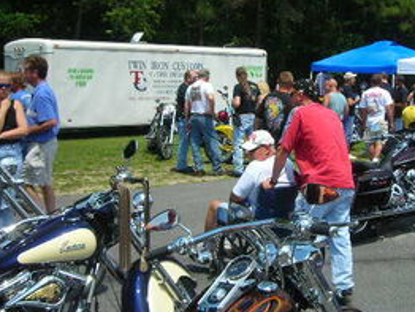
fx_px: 696
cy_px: 131
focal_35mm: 58
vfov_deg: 25.2
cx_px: 268
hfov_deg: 33.0
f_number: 6.4
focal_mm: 6.3
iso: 50
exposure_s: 1/205
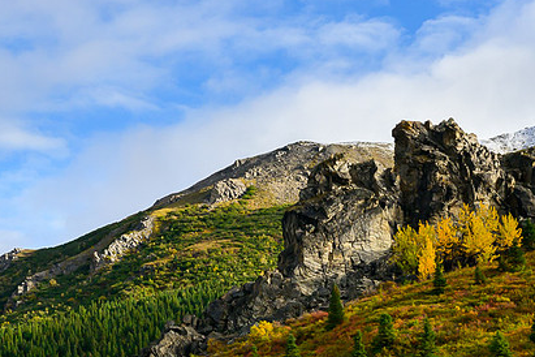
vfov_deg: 16.5
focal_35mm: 83
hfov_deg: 24.5
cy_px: 170
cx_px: 292
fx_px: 1233
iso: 400
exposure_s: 1/250
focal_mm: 54
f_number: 20
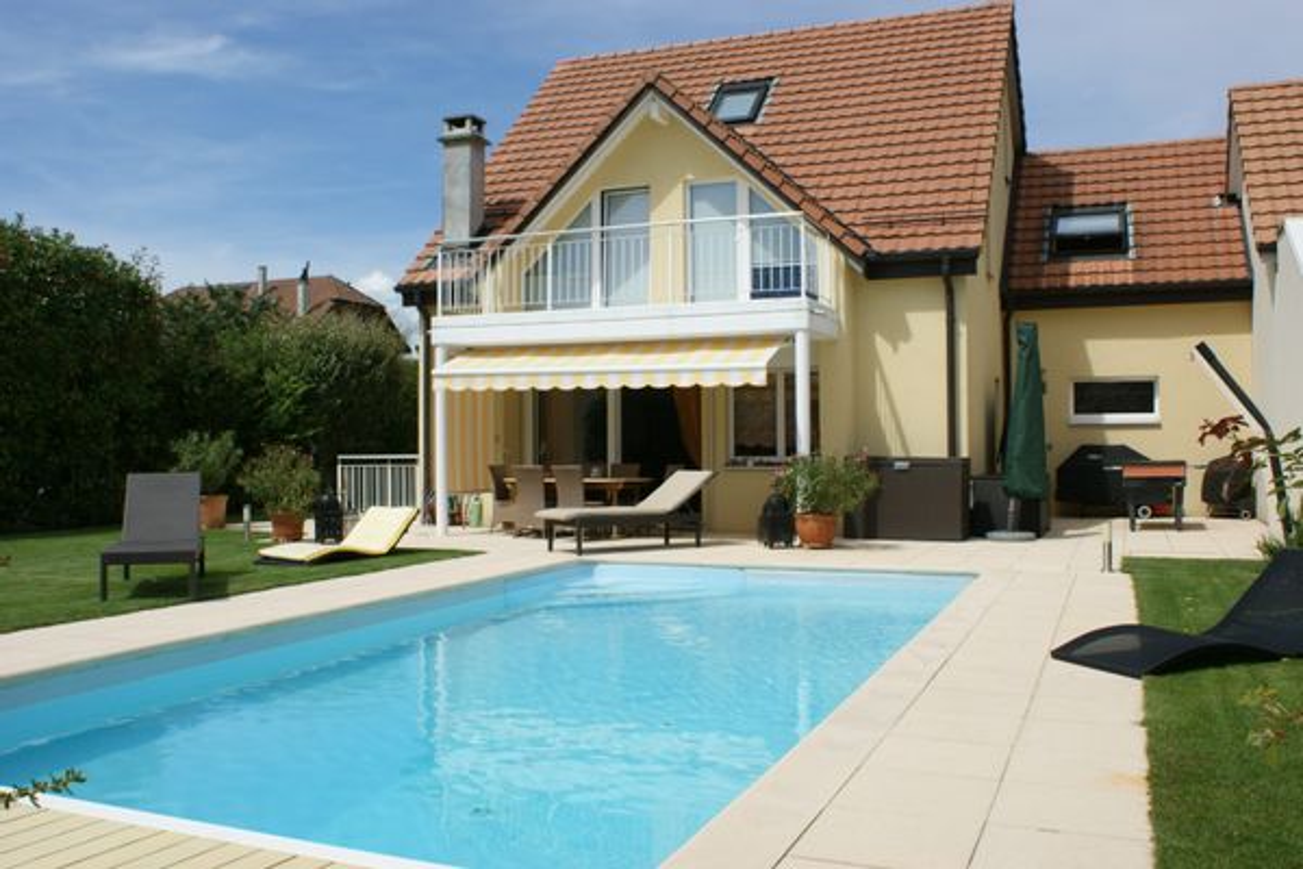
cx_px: 652
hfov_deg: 61.9
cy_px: 434
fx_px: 1086
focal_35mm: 30
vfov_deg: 43.6
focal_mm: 20
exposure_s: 1/250
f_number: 10
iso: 100
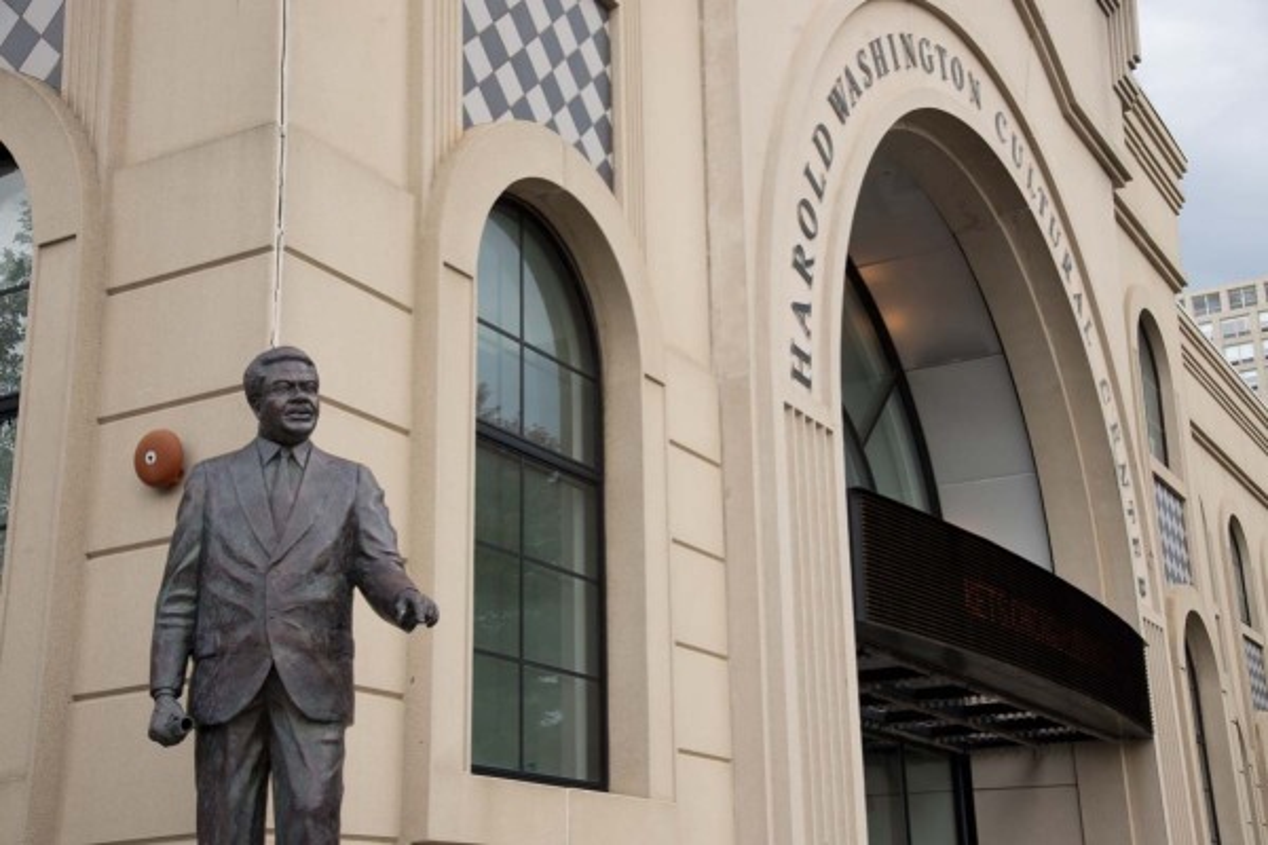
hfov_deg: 41.1
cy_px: 422
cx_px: 634
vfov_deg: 28.1
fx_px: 1691
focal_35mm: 48
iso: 400
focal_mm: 48
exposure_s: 1/160
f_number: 8
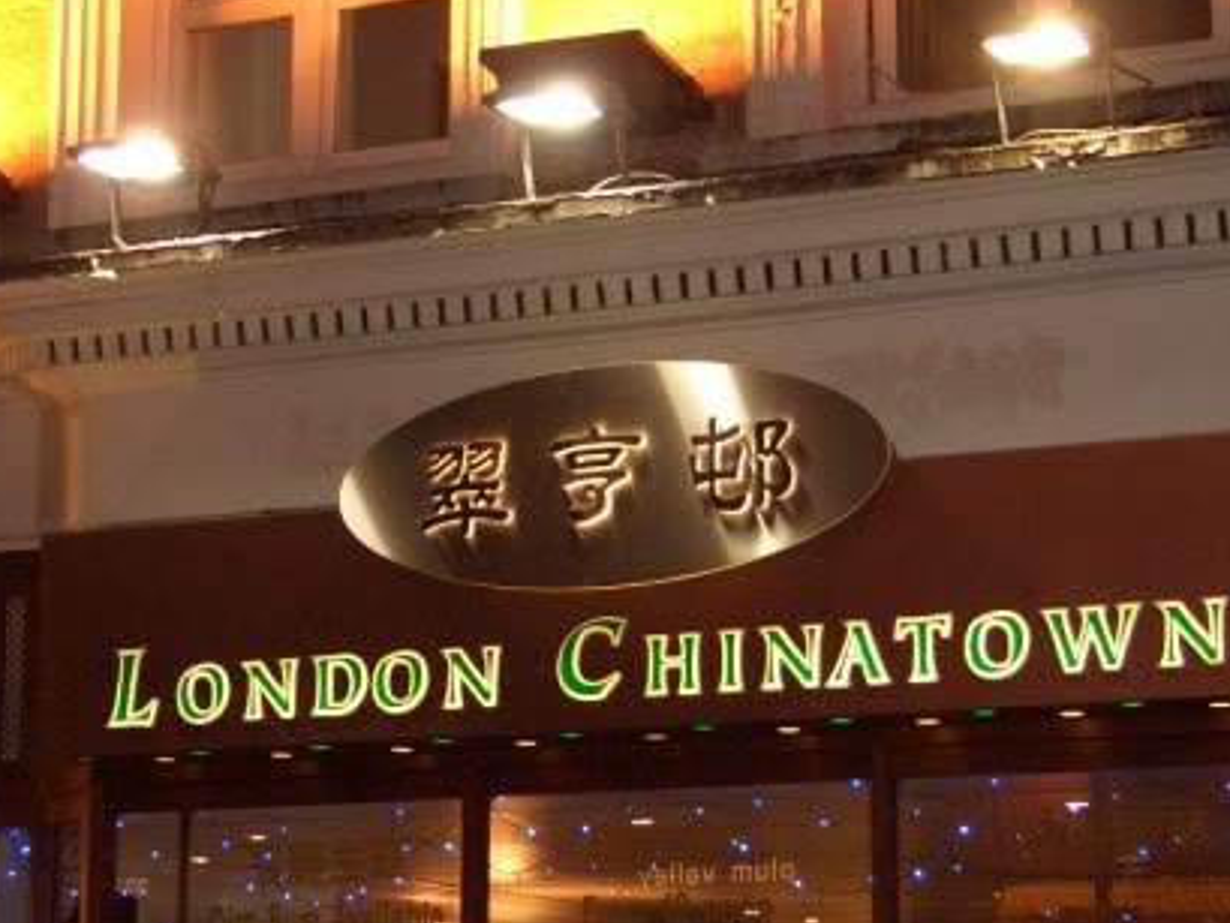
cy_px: 586
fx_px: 3057
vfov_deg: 17.1
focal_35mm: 86
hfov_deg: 22.7
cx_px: 559
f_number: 3.3
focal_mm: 11.4
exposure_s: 1/60
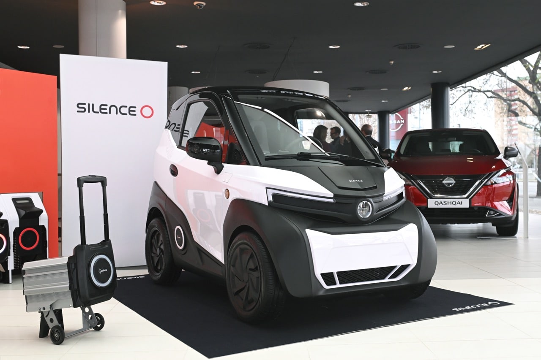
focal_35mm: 34
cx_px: 270
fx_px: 511
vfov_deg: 38.9
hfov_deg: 55.8
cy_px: 180
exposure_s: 1/80
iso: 1000
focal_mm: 34
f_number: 4
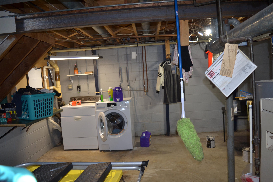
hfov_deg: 67.4
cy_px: 91
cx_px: 136
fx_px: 205
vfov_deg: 47.9
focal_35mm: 27
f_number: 3.5
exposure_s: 1/125
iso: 400
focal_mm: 18
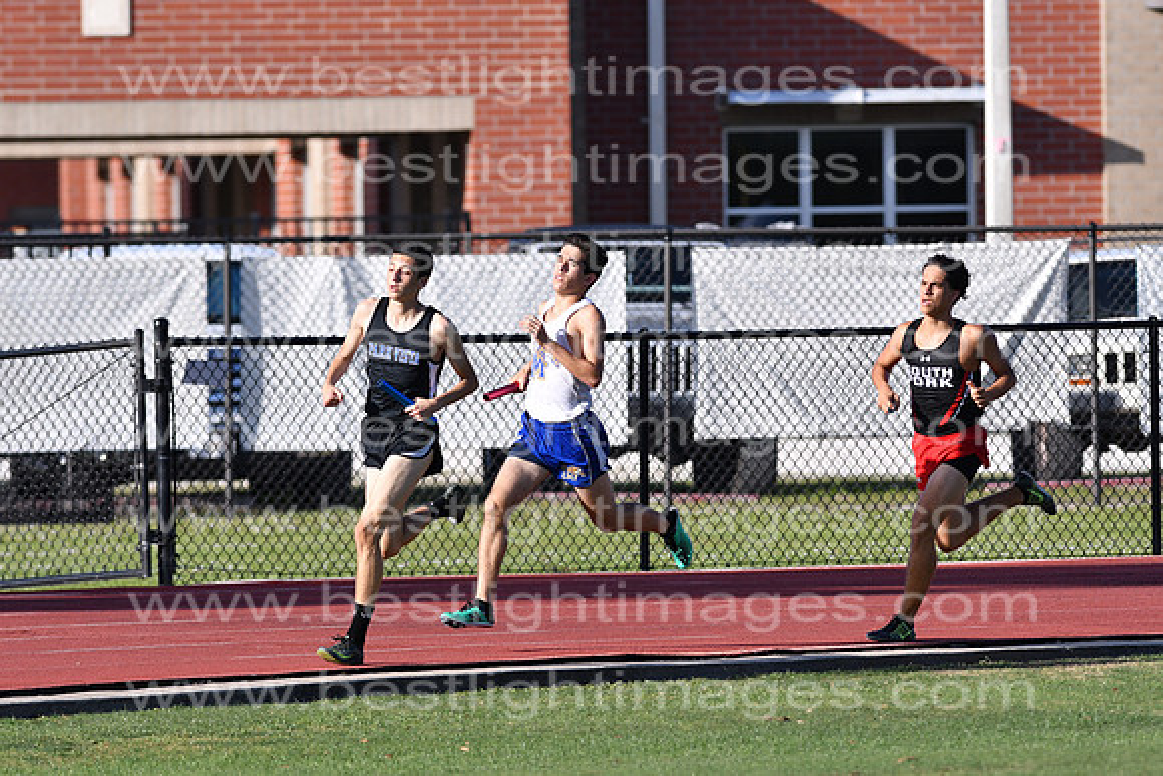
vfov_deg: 3.1
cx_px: 582
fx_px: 14540
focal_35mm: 450
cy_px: 388
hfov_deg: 4.6
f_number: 5.6
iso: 320
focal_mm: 300
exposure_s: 1/2000
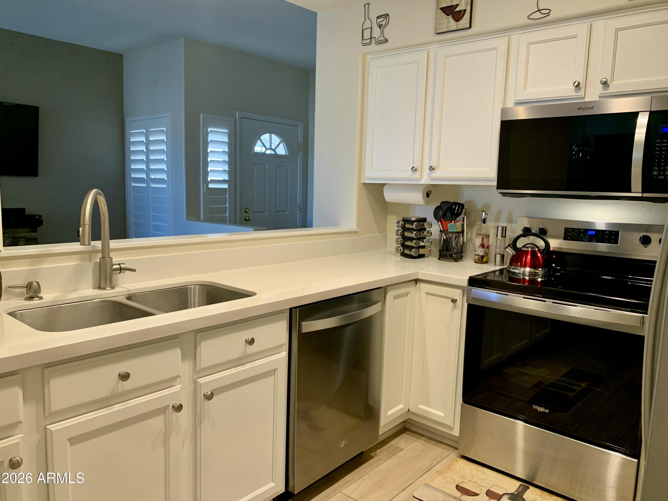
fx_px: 502
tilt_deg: -9.1
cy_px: 250
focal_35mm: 26
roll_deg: -1.4
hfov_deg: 67.3
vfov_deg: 53.1
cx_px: 334
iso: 160
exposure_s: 1/60
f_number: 1.8
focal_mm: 4.25
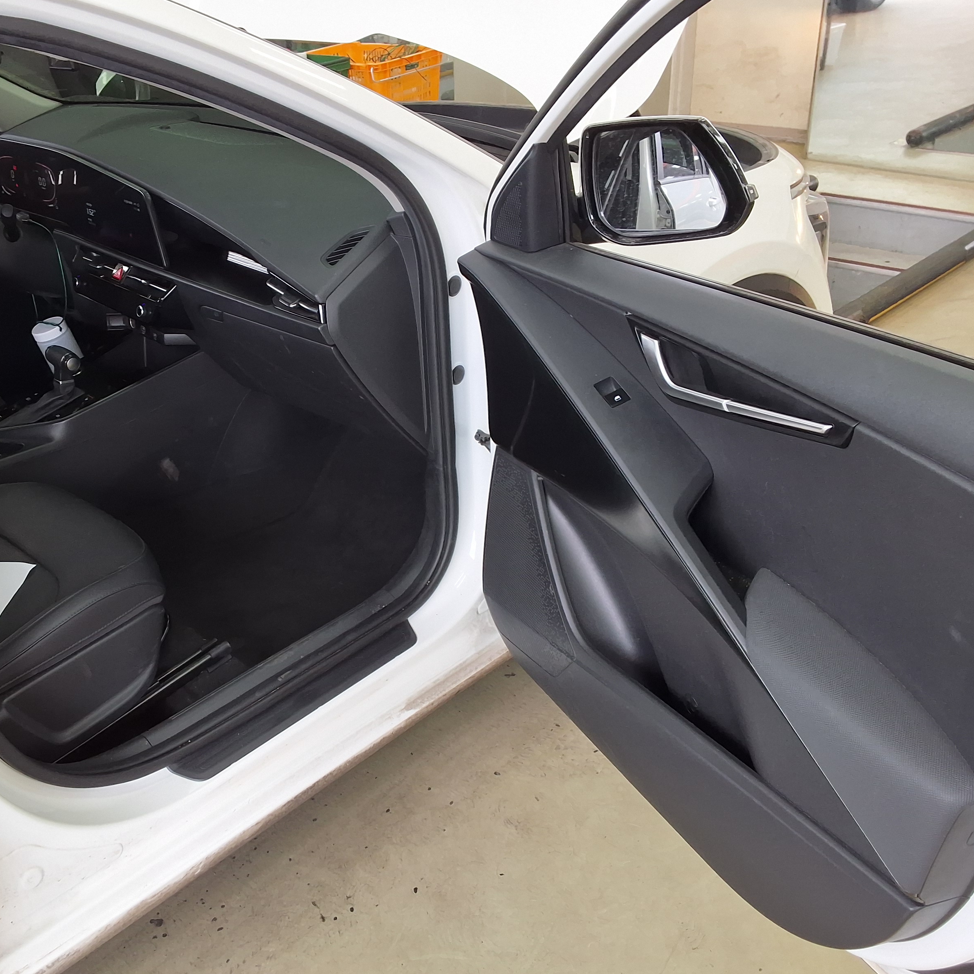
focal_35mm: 34
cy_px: 487
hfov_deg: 47.8
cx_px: 337
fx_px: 1082
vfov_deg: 48.5
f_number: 1.9
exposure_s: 1/120
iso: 40
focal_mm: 2.91
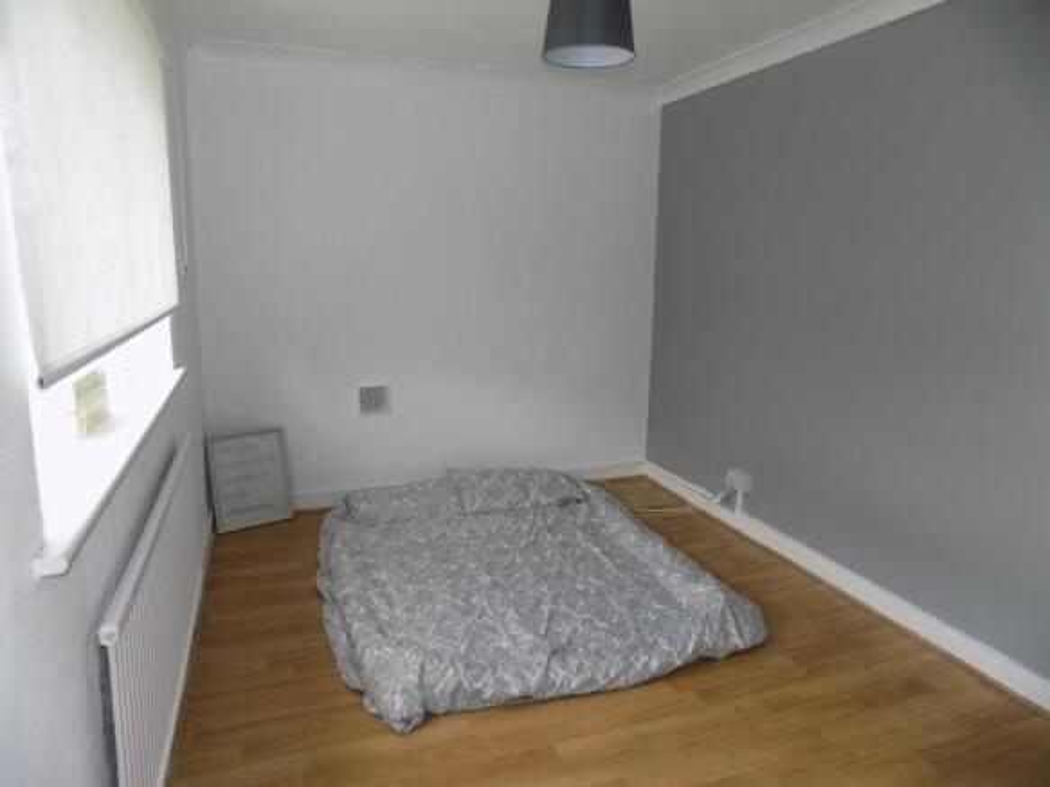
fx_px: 698
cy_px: 394
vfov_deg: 58.9
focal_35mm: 23
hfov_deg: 73.9
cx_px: 525
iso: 80
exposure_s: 1/40
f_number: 3.1
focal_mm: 4
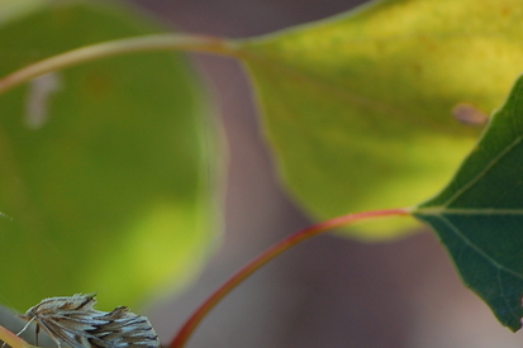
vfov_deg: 2.2
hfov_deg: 3.4
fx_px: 8875
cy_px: 337
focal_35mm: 611
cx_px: 84
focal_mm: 175
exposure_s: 1/250
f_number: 5.6
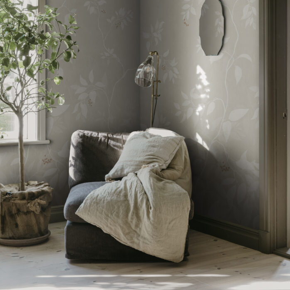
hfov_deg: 26.9
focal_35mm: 64
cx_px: 145
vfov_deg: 26.7
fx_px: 607
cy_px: 86
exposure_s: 1/30
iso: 1000
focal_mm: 50
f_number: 5
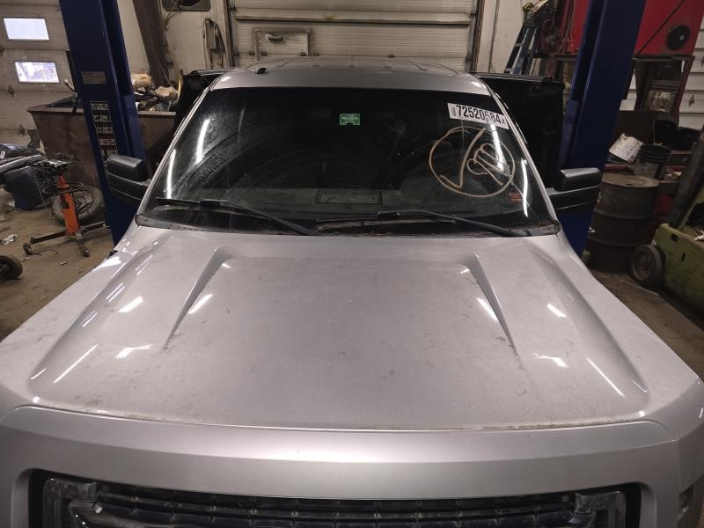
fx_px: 468
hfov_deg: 73.9
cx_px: 352
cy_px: 264
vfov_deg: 58.9
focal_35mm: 23
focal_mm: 6.3
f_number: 1.7
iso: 64
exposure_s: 1/60
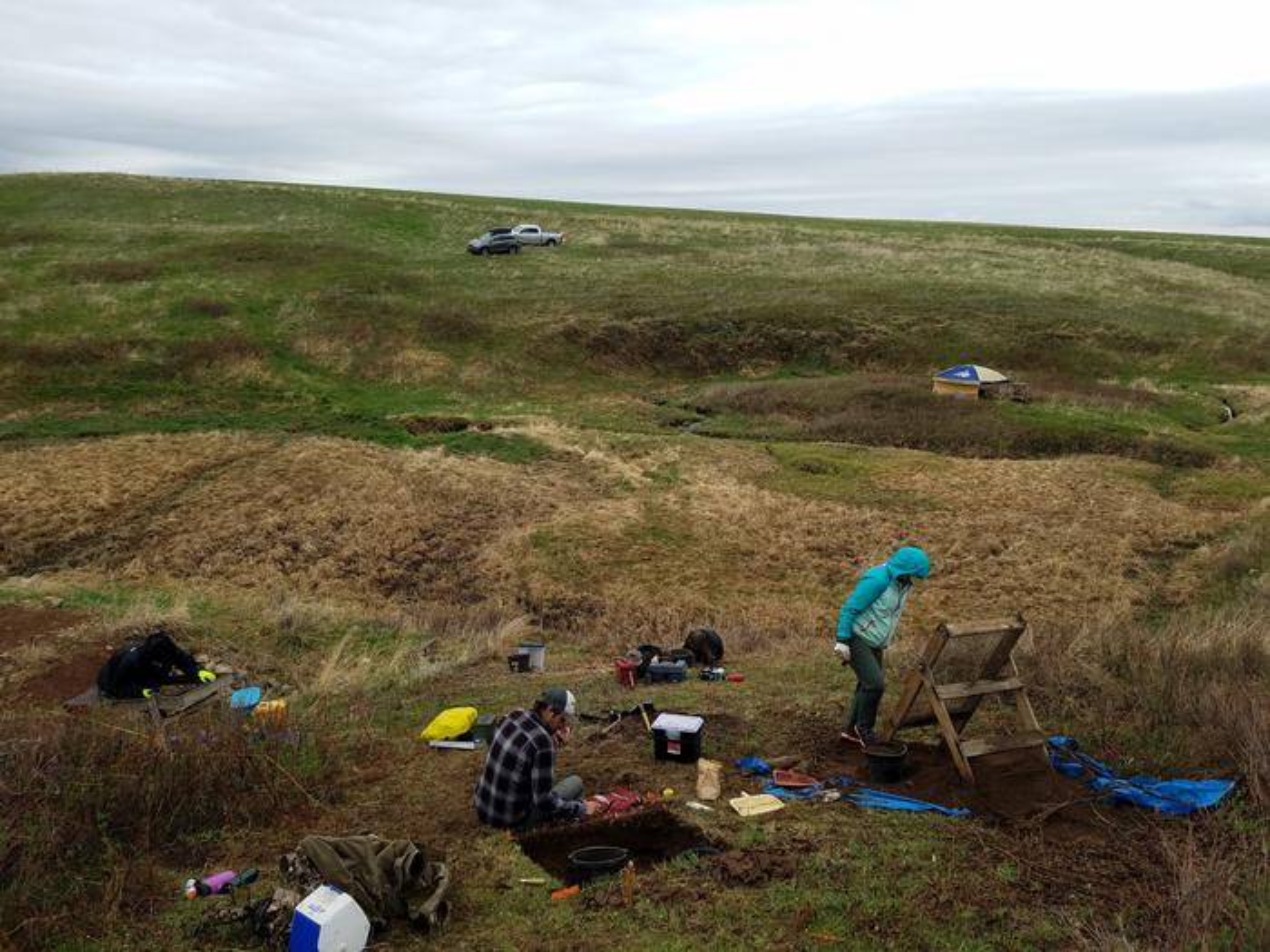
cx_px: 635
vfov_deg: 53.1
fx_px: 954
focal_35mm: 26
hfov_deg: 67.3
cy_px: 476
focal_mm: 4.2
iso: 50
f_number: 1.7
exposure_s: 1/554
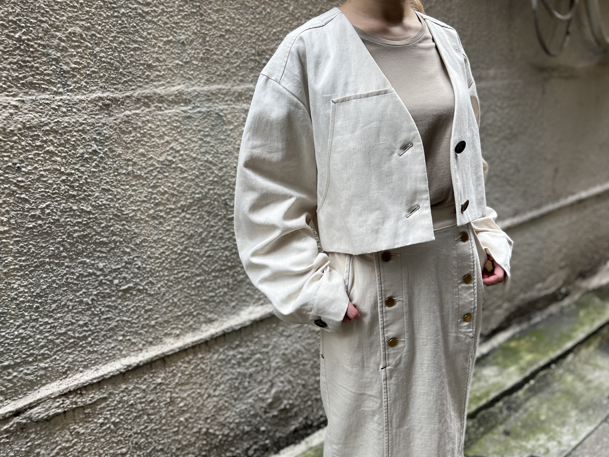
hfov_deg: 67.3
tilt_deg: -16.4
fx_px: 457
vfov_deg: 53.1
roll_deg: +4.7
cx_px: 304
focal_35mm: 26
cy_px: 228
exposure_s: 1/121
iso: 50
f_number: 1.5
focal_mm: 5.7
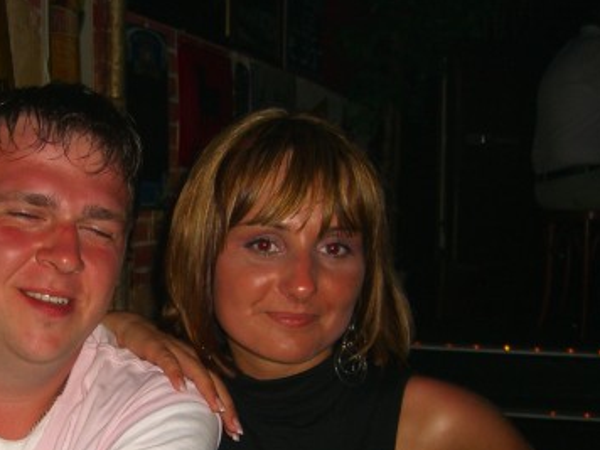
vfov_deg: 22.7
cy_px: 342
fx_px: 1109
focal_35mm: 64
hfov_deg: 29.7
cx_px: 145
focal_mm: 7.9
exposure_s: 1/60
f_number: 2.8
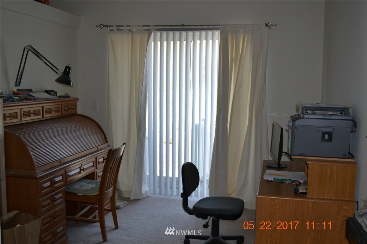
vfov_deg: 34.2
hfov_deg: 49.6
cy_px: 122
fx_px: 398
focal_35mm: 39
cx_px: 184
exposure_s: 1/125
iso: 280
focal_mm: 26
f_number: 4.2
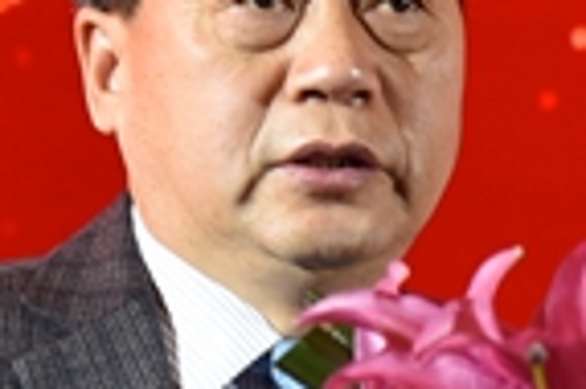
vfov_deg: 2.5
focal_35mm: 539
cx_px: 594
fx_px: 8764
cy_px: 113
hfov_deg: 3.8
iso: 400
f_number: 5
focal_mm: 92
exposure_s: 1/100
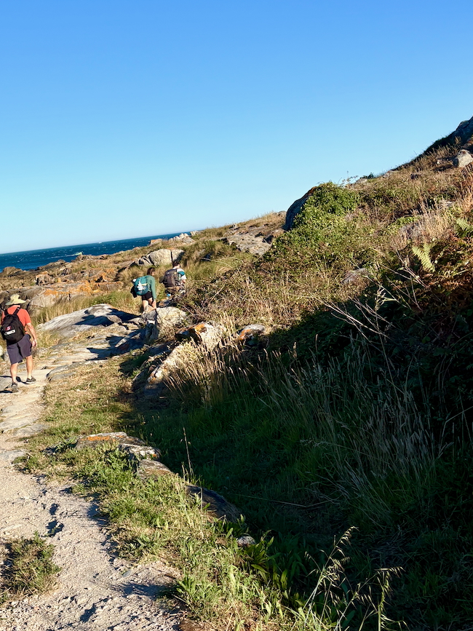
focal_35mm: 48
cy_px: 320
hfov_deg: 29.8
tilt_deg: -1.0
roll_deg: +11.8
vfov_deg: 39.7
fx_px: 875
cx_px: 117
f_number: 1.6
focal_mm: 5.96
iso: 50
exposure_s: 1/3623
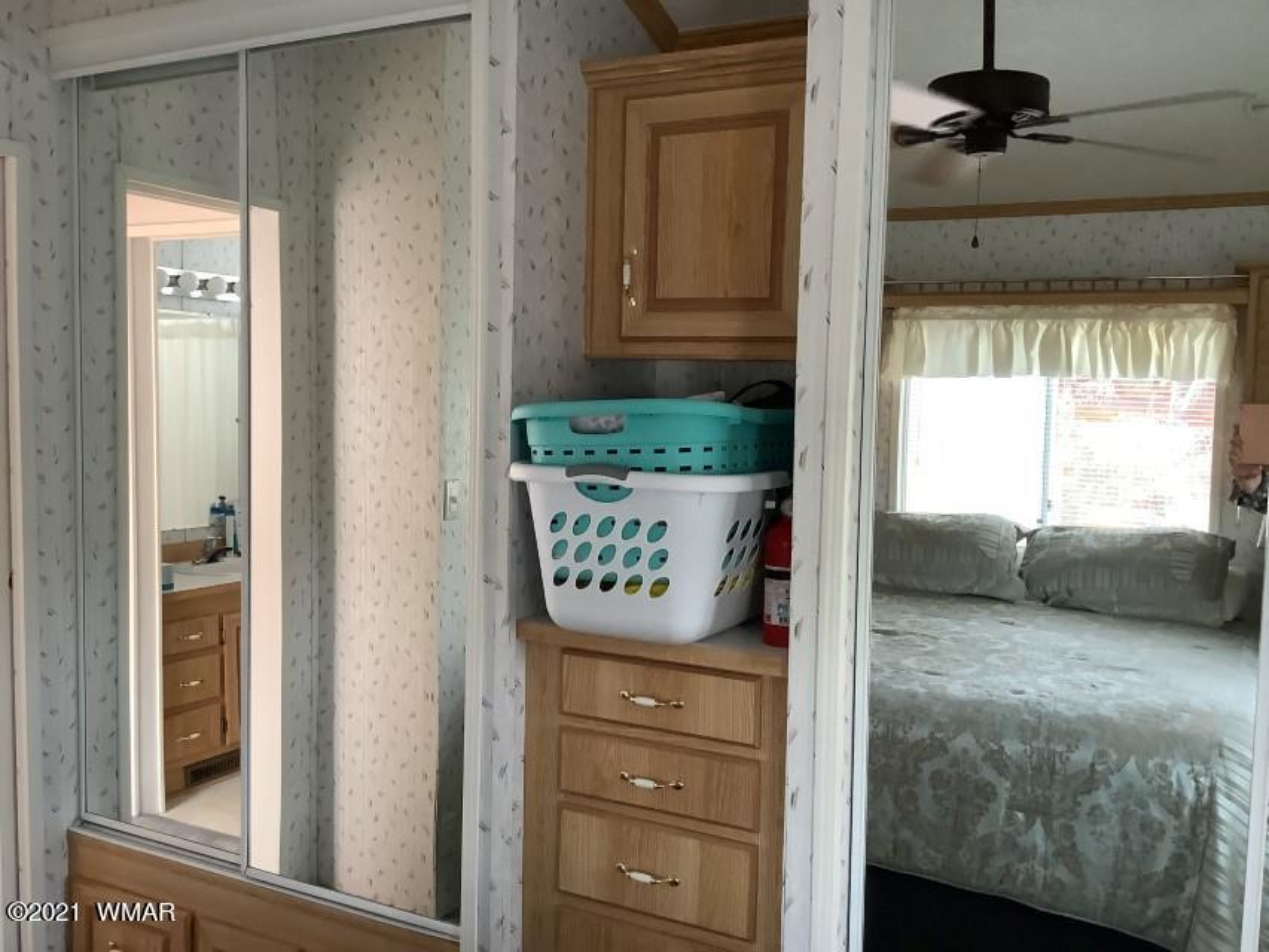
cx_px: 634
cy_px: 476
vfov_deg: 45.5
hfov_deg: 58.3
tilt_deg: -5.3
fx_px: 1137
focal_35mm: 31
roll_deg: -0.7
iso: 250
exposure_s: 1/60
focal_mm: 3.3
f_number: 2.4
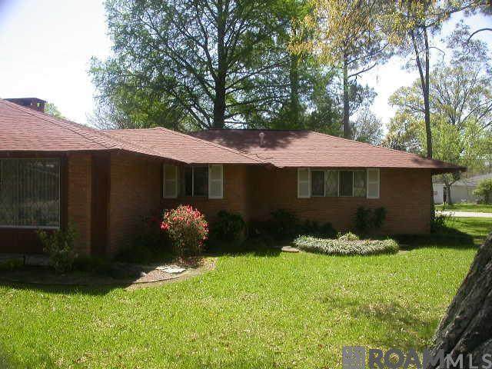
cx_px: 246
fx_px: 540
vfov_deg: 37.7
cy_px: 184
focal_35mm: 38
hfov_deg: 49.0
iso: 100
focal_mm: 7.85
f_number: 6
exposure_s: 1/206
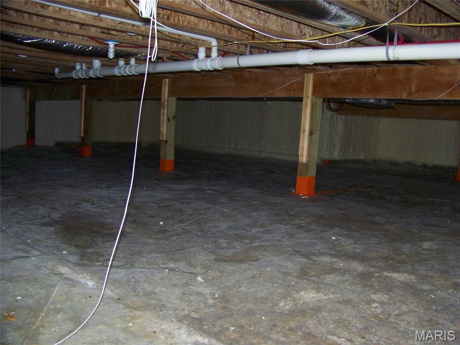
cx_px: 230
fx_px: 478
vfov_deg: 39.7
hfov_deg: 51.4
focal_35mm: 36
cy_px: 172
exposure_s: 1/30
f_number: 2.8
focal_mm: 5.85
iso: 200
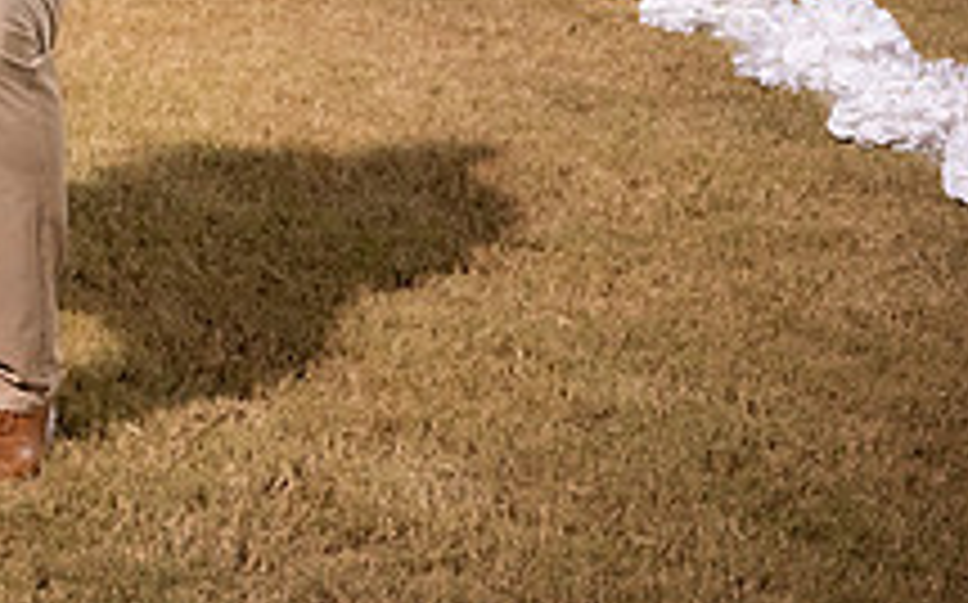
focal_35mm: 121
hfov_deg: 16.4
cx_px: -243
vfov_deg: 10.6
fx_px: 3190
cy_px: -153
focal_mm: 44
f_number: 4
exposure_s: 1/250
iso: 3200
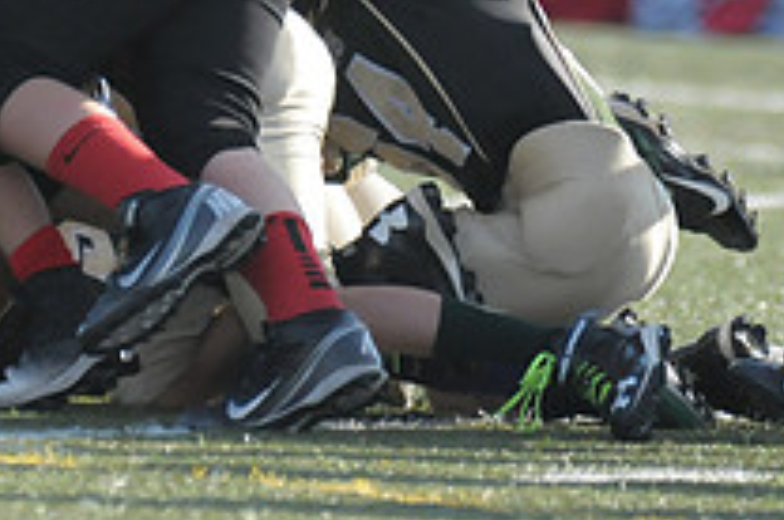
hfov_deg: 1.4
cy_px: -179
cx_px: 117
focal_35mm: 1461
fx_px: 31768
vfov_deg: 0.9
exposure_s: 1/4000
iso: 1600
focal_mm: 350
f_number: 4
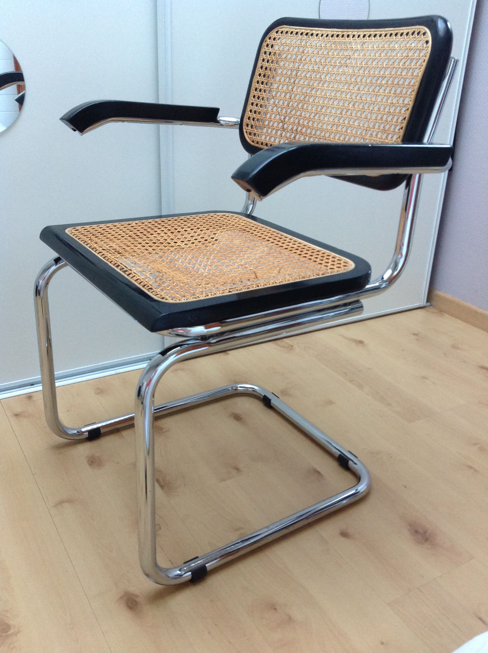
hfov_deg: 40.6
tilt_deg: -24.1
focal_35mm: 35
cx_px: 244
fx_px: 660
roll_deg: -0.7
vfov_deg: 52.7
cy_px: 326
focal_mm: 4.28
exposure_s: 1/15
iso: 160
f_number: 2.4
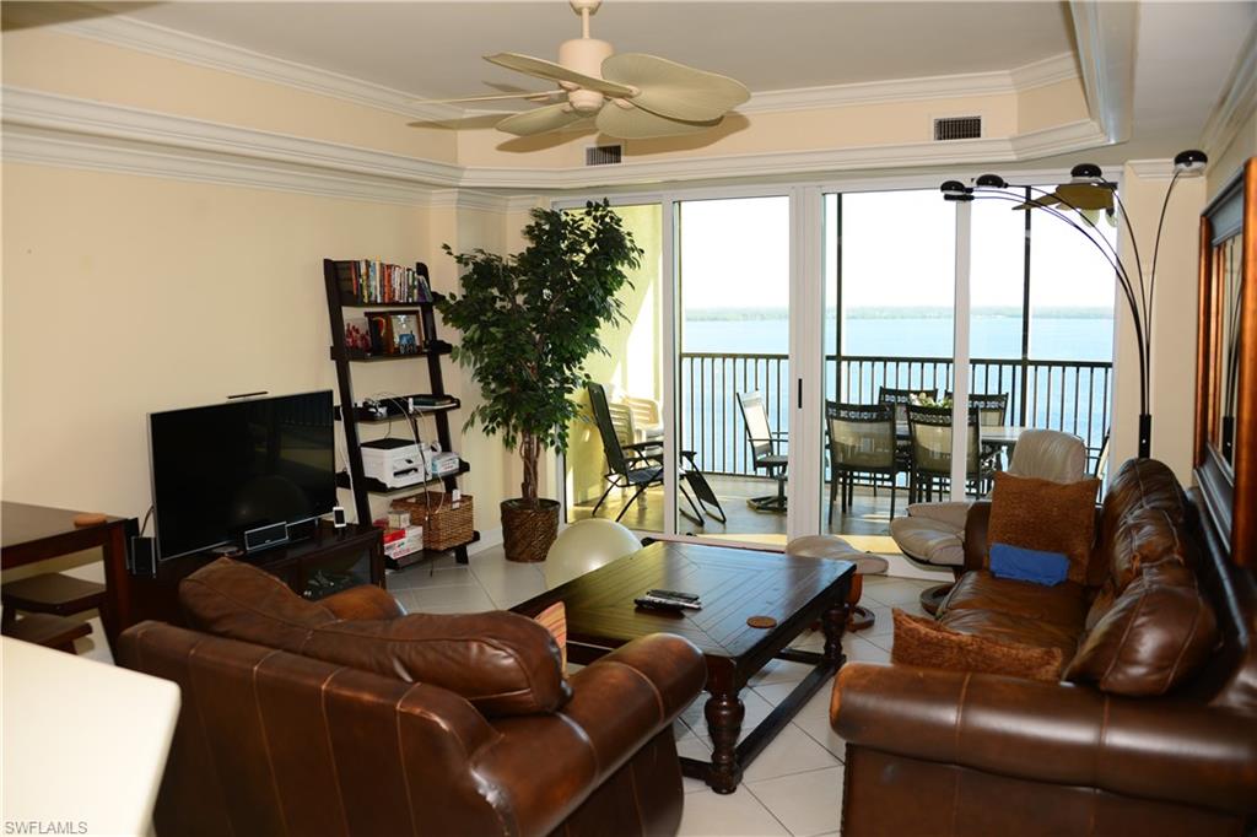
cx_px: 628
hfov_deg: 65.5
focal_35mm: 28
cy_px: 418
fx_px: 977
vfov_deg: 46.4
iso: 100
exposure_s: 1/60
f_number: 4
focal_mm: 28
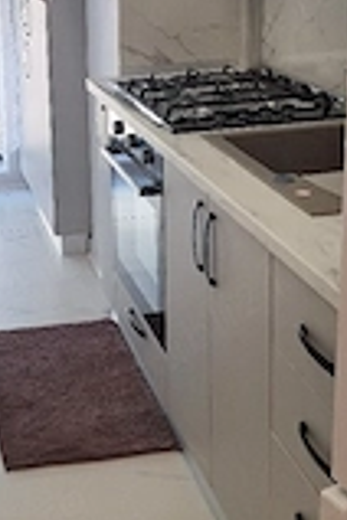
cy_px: 95
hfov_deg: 22.2
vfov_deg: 32.4
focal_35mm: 60
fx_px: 867
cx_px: 46
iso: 40
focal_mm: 5.54
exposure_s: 1/143
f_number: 1.8
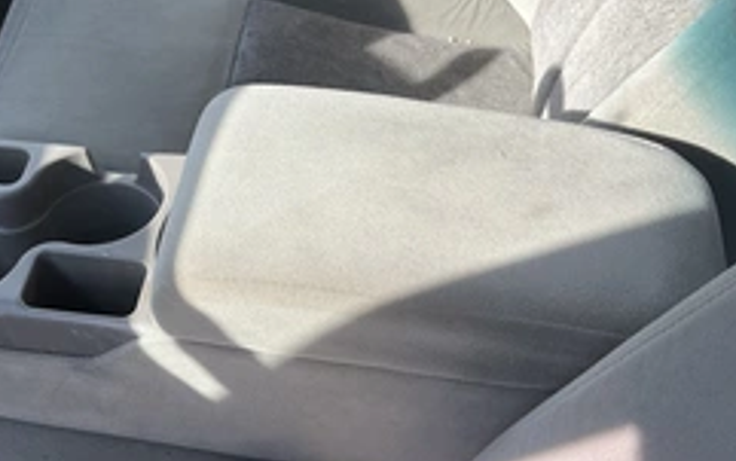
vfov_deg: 25.1
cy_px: 348
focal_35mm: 51
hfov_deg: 38.8
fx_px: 1024
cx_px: 211
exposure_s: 1/380
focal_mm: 3
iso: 25
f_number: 1.8
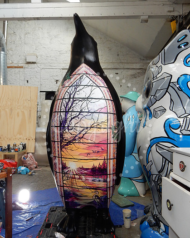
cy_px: 127
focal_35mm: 27
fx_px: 190
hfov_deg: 53.2
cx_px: 97
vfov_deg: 64.0
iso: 160
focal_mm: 4.5
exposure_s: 1/30
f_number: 3.7
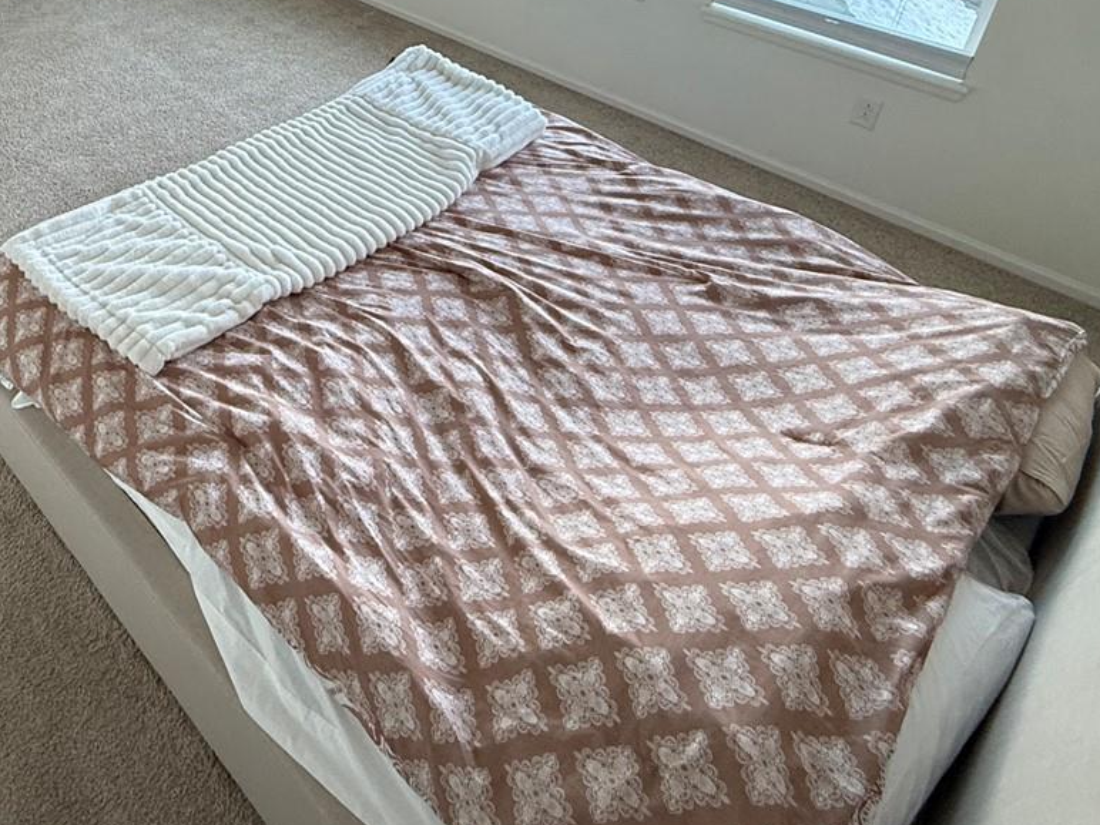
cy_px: 36
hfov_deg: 57.2
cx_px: 225
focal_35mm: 29
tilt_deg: -24.3
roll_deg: -2.0
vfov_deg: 42.8
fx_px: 922
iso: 320
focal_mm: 2.22
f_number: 2.2
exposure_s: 1/95
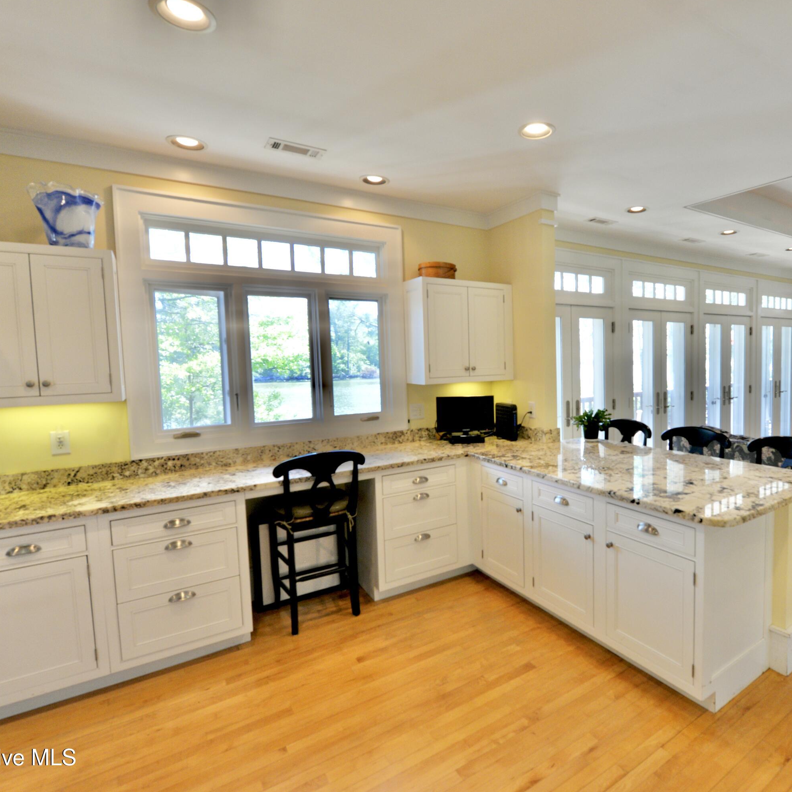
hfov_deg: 78.9
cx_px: 505
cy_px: 394
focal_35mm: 18
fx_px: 466
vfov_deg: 80.7
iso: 800
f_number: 5.6
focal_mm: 14
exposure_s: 1/125
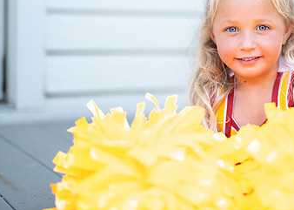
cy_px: 50
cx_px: 246
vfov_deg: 15.3
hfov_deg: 21.1
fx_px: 776
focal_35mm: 93
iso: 100
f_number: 1.2
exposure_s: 1/2000
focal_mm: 50
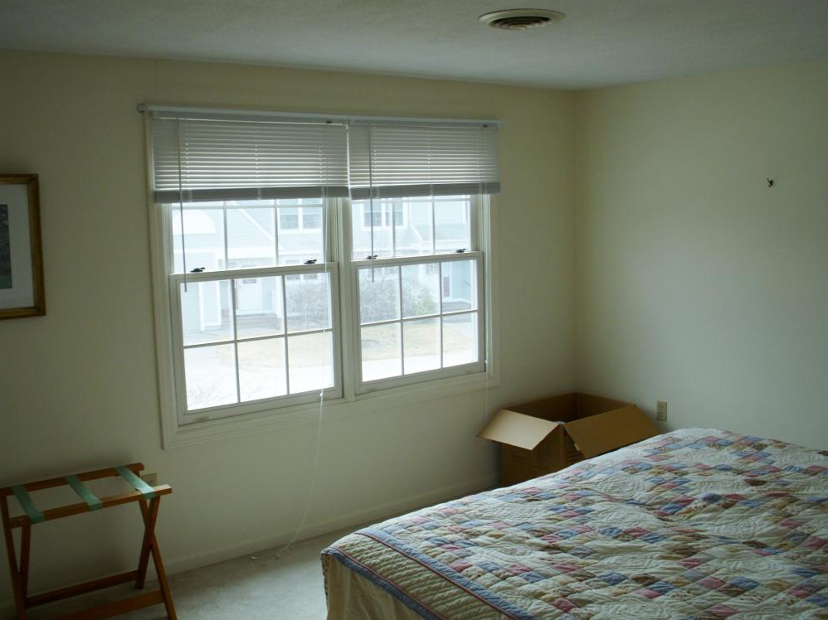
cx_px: 414
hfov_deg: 47.9
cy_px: 315
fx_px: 933
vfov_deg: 36.8
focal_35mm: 39
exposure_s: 1/90
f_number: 2.9
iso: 50
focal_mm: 6.3
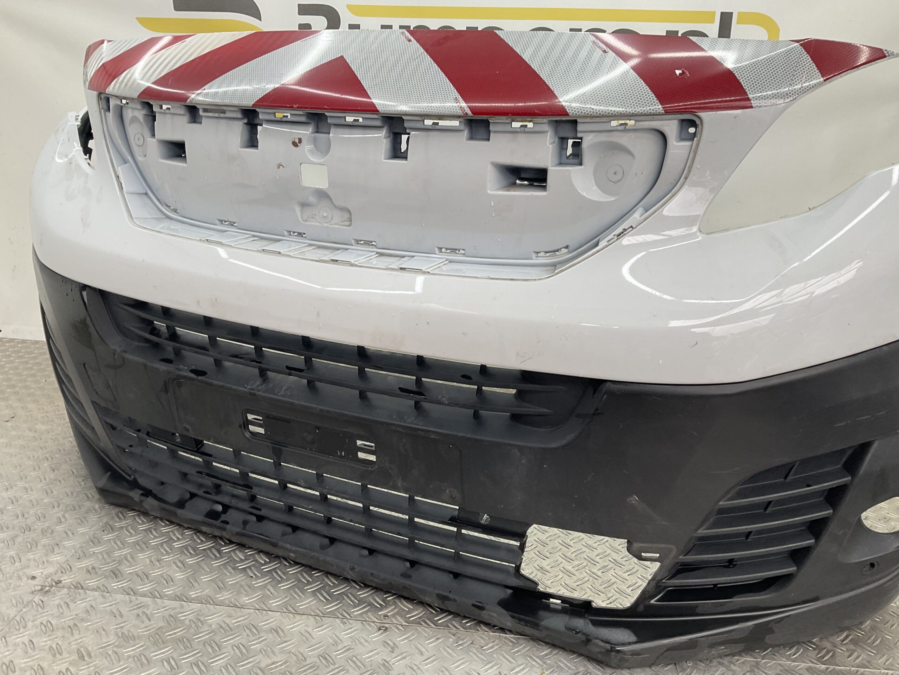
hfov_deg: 61.7
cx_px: 450
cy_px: 338
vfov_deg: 48.2
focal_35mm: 29
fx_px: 753
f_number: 1.8
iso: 25
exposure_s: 1/120
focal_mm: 3
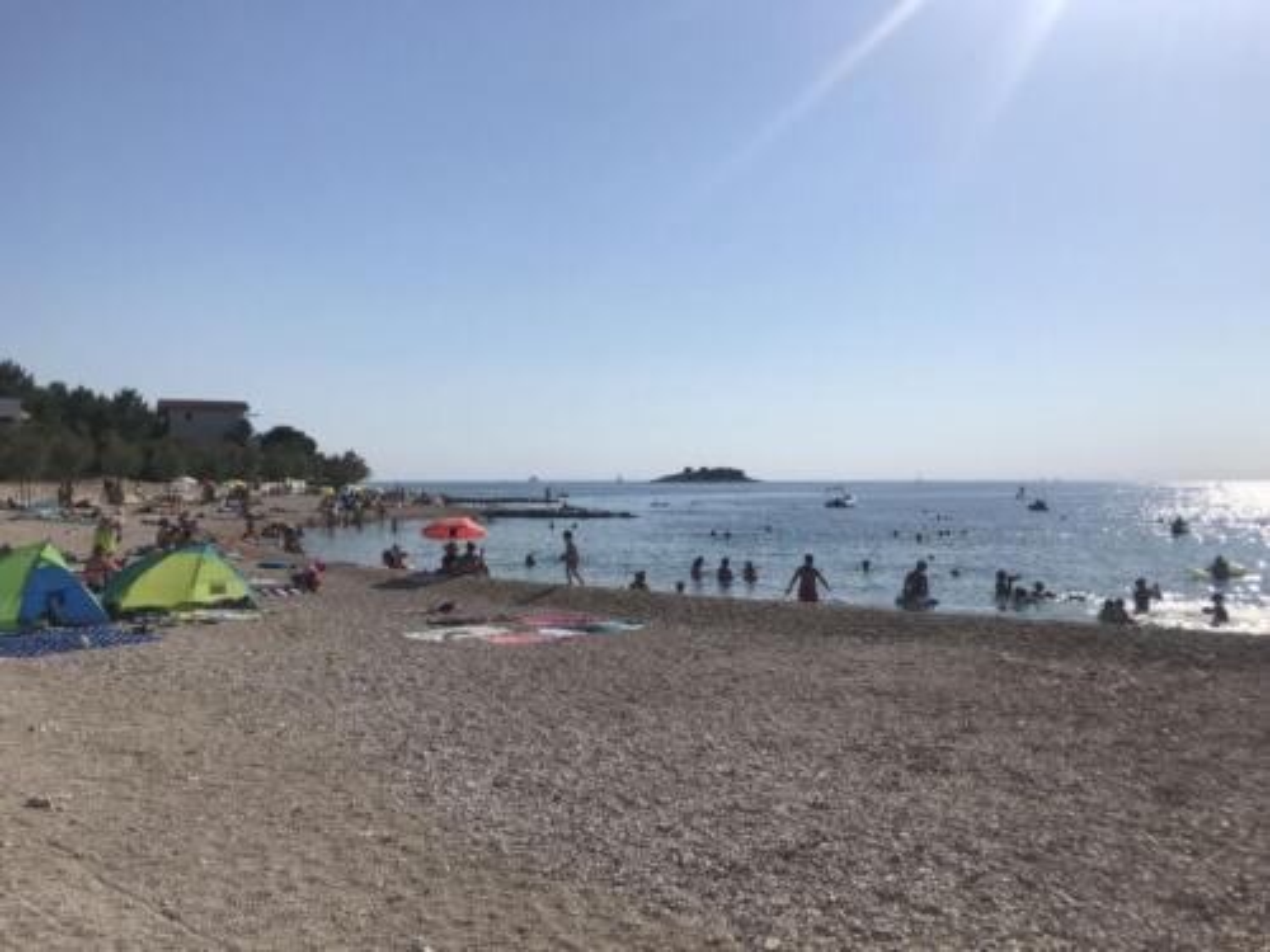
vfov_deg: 49.7
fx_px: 1027
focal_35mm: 28
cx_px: 635
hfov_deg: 63.4
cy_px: 476
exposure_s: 1/8772
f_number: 1.8
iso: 20
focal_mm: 3.99
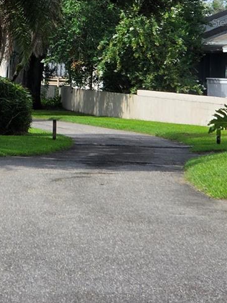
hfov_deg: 8.7
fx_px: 1479
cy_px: 22
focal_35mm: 169
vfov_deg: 11.6
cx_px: -22
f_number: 2.4
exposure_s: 1/850
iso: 25
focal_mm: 7
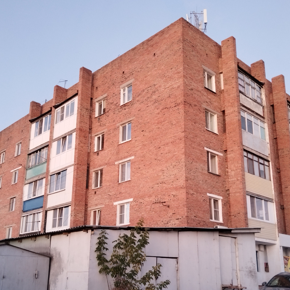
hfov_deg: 43.9
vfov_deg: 43.8
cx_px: 143
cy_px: 165
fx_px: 360
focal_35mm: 38
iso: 772
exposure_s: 1/33.3
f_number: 1.9
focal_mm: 4.95
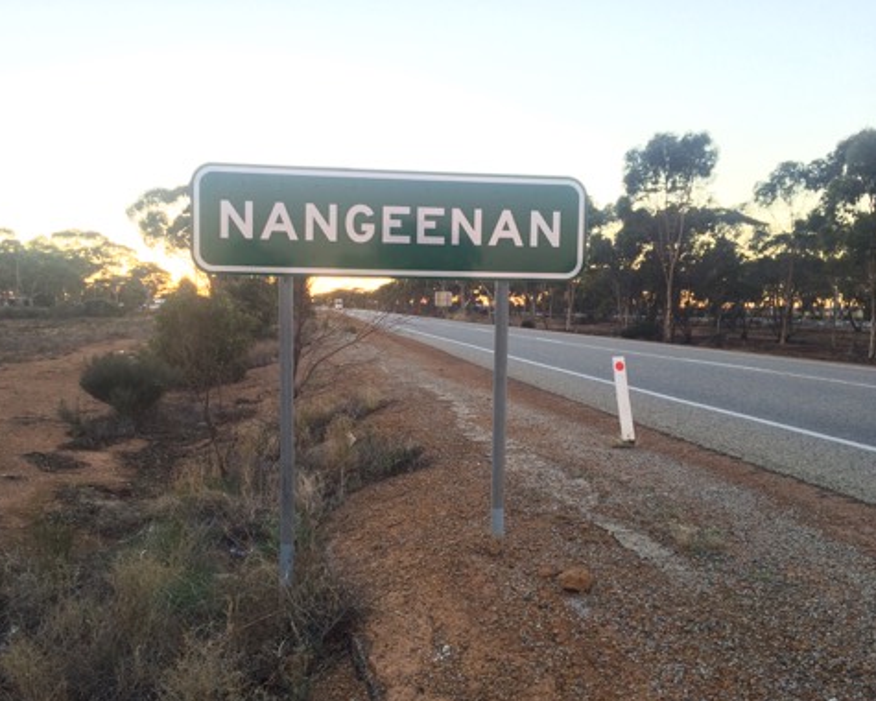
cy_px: 356
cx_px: 411
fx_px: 804
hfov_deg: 57.1
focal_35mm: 31
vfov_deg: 47.1
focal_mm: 4.15
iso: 40
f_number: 2.2
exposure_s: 1/30
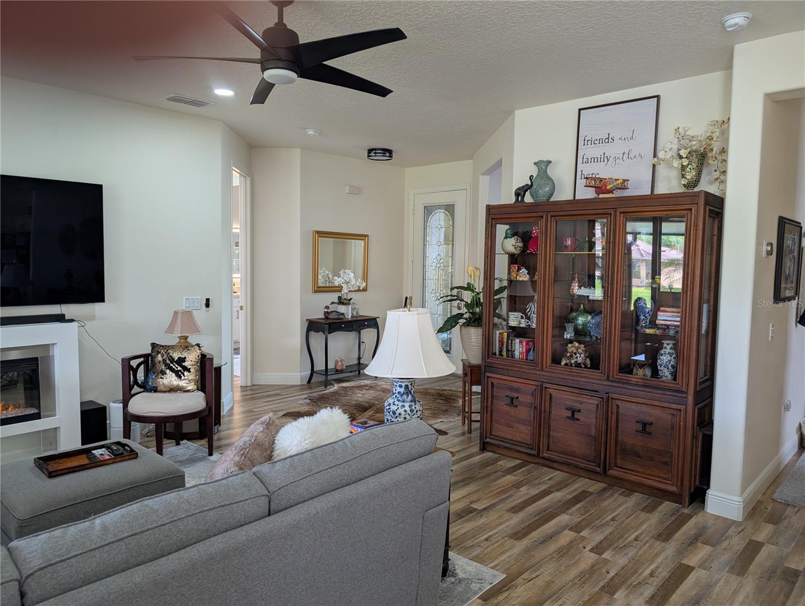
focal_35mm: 24
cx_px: 402
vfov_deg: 56.9
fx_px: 559
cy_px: 303
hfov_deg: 71.5
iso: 20
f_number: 1.68
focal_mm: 6.9
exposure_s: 1/37.8
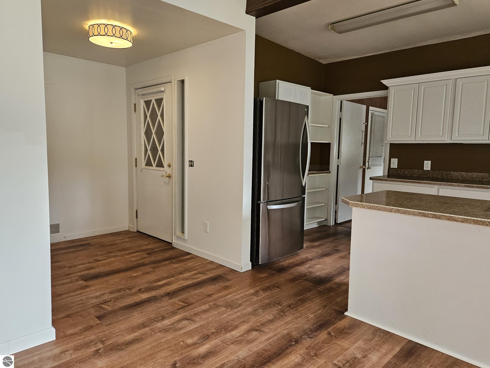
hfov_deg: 73.9
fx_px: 326
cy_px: 184
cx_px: 245
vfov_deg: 58.9
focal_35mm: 23
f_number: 1.8
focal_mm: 5.4
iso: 250
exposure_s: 1/172
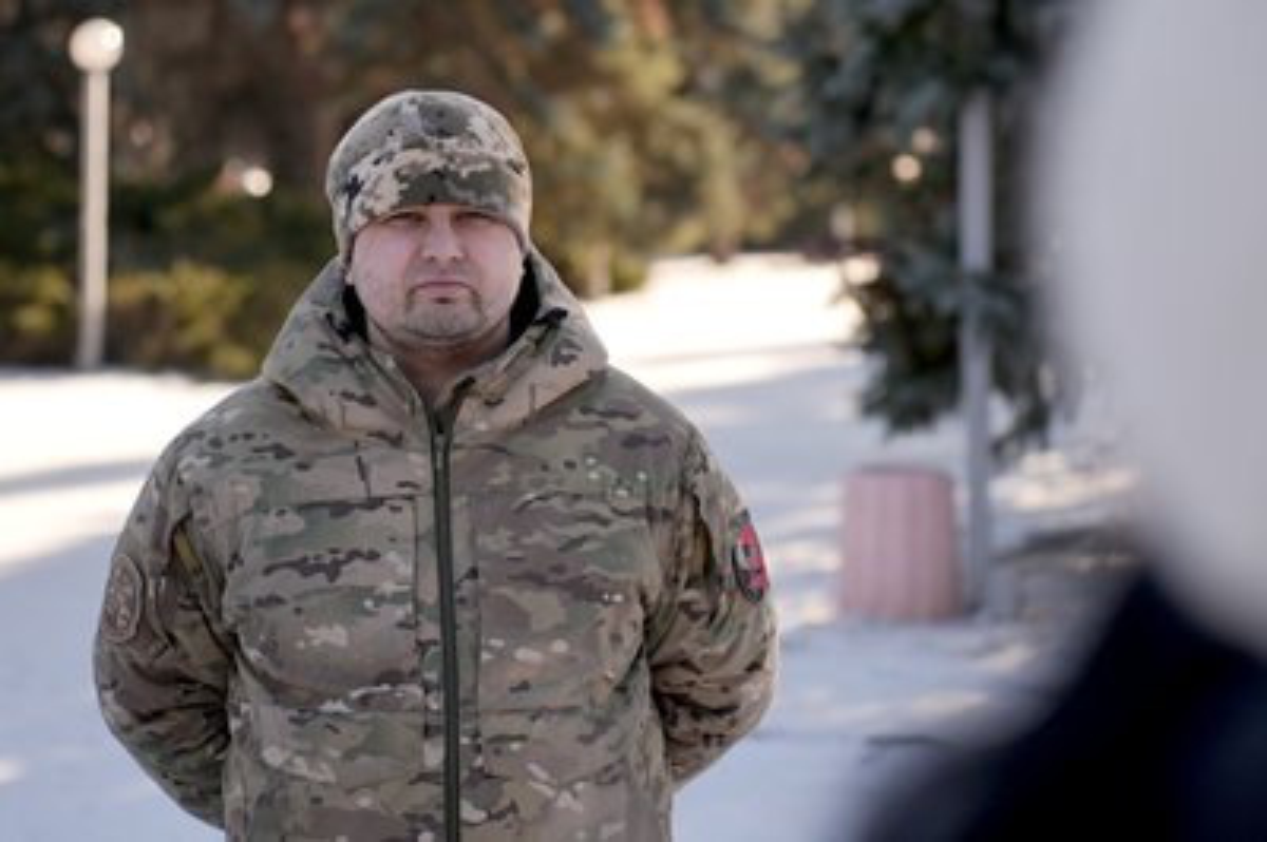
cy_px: 421
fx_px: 3903
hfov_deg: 18.4
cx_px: 634
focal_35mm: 111
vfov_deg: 12.3
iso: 100
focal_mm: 74
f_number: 2.8
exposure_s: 1/1000
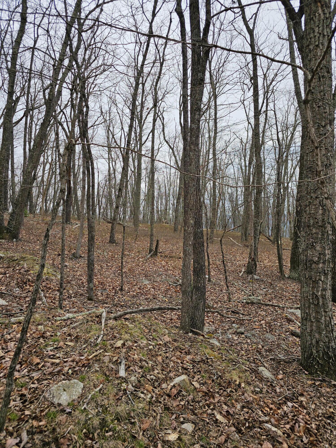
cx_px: 168
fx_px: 298
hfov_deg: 58.9
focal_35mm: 23
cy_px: 224
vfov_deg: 73.9
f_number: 1.7
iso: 10
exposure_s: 1/679
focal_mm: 6.3
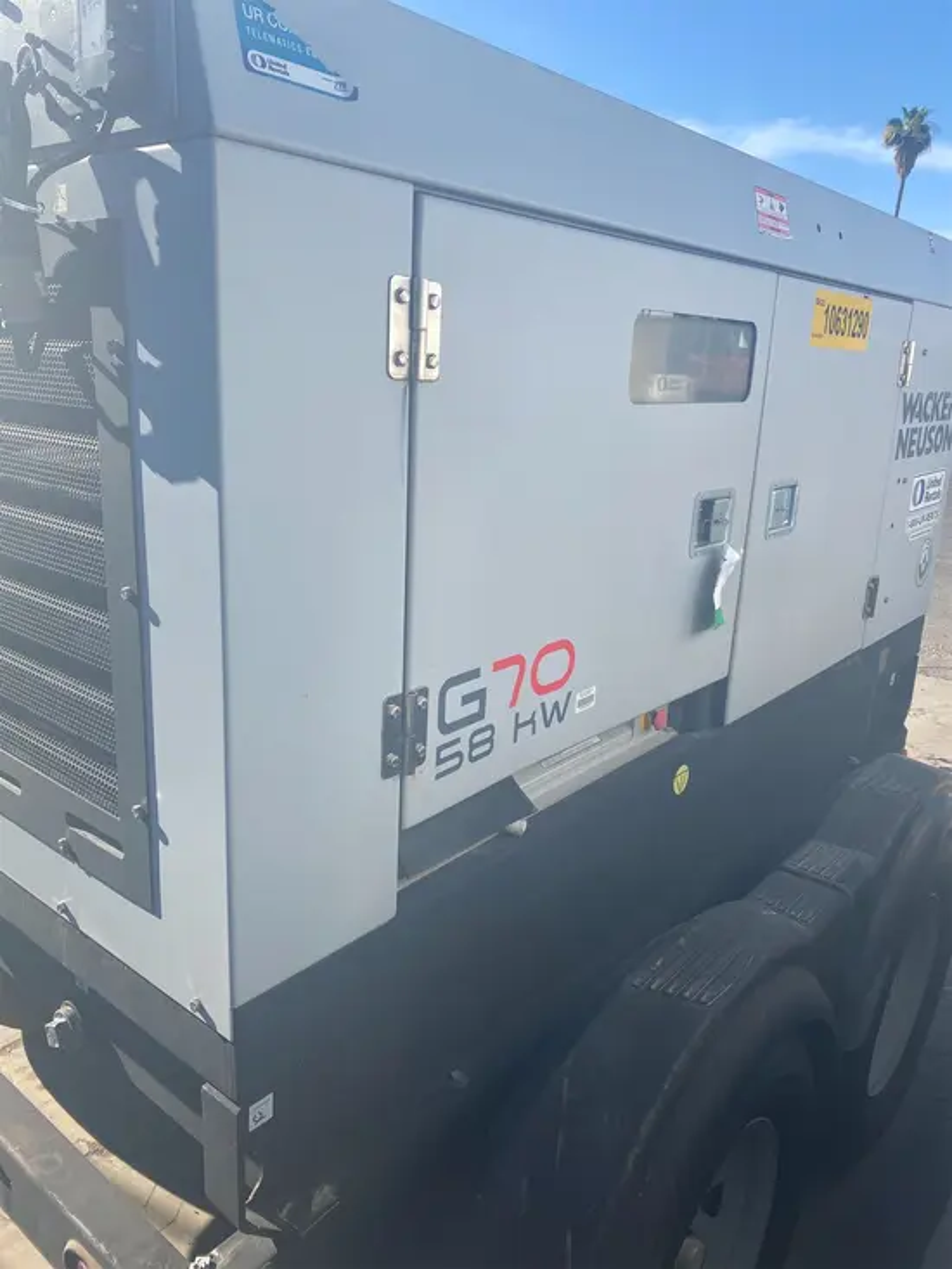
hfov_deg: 53.1
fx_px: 953
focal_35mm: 26
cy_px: 634
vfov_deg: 67.3
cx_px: 476
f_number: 1.8
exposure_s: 1/1727
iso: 32
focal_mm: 4.25
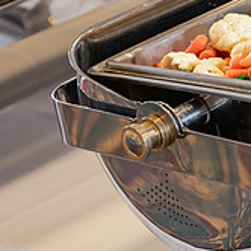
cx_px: 336
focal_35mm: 273
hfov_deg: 6.4
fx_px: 2240
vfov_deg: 6.4
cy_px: 98
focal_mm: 92
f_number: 3.5
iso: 800
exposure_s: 1/160
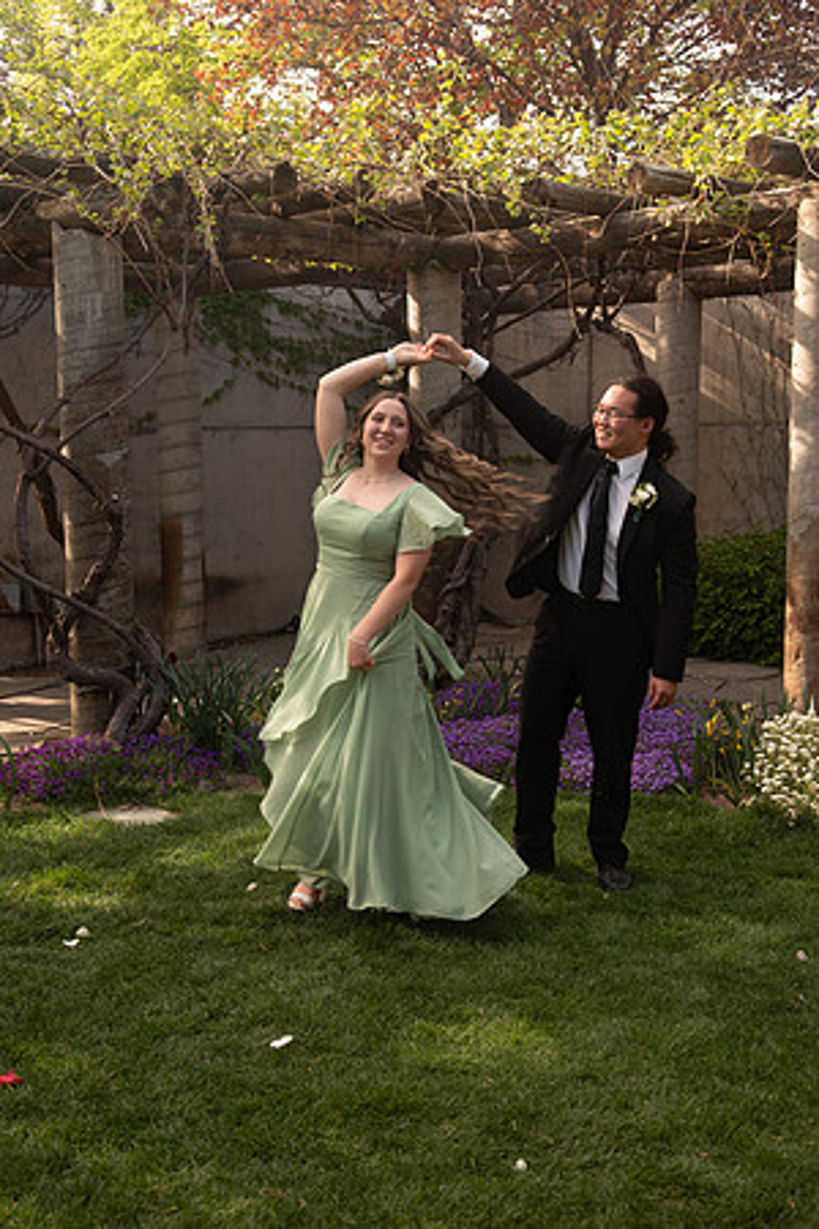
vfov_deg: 44.5
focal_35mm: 44
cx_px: 410
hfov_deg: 30.5
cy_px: 614
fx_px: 1501
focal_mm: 44
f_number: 5.6
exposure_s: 1/125
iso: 250
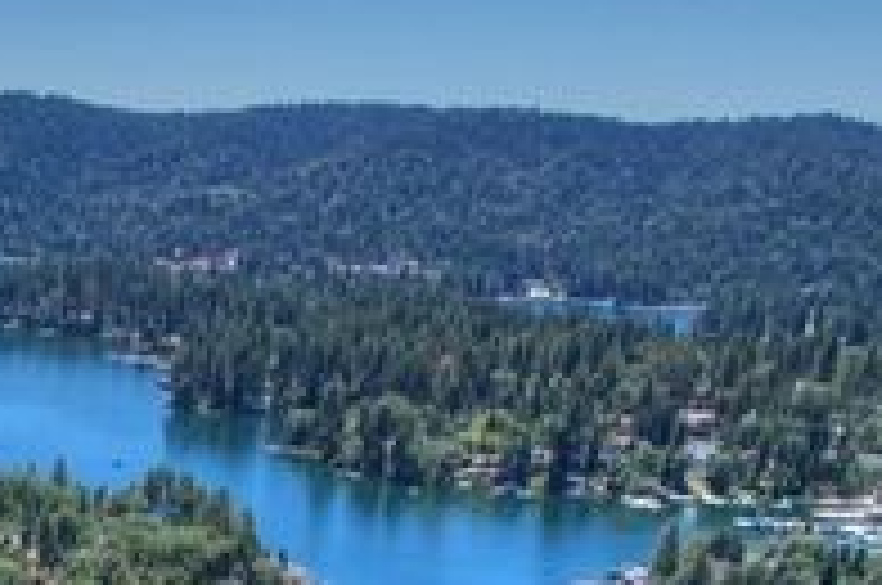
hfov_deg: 24.0
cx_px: -320
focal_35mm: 72
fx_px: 1761
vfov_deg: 16.9
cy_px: 902
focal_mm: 8.4
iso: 100
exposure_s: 1/1500
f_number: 2.8
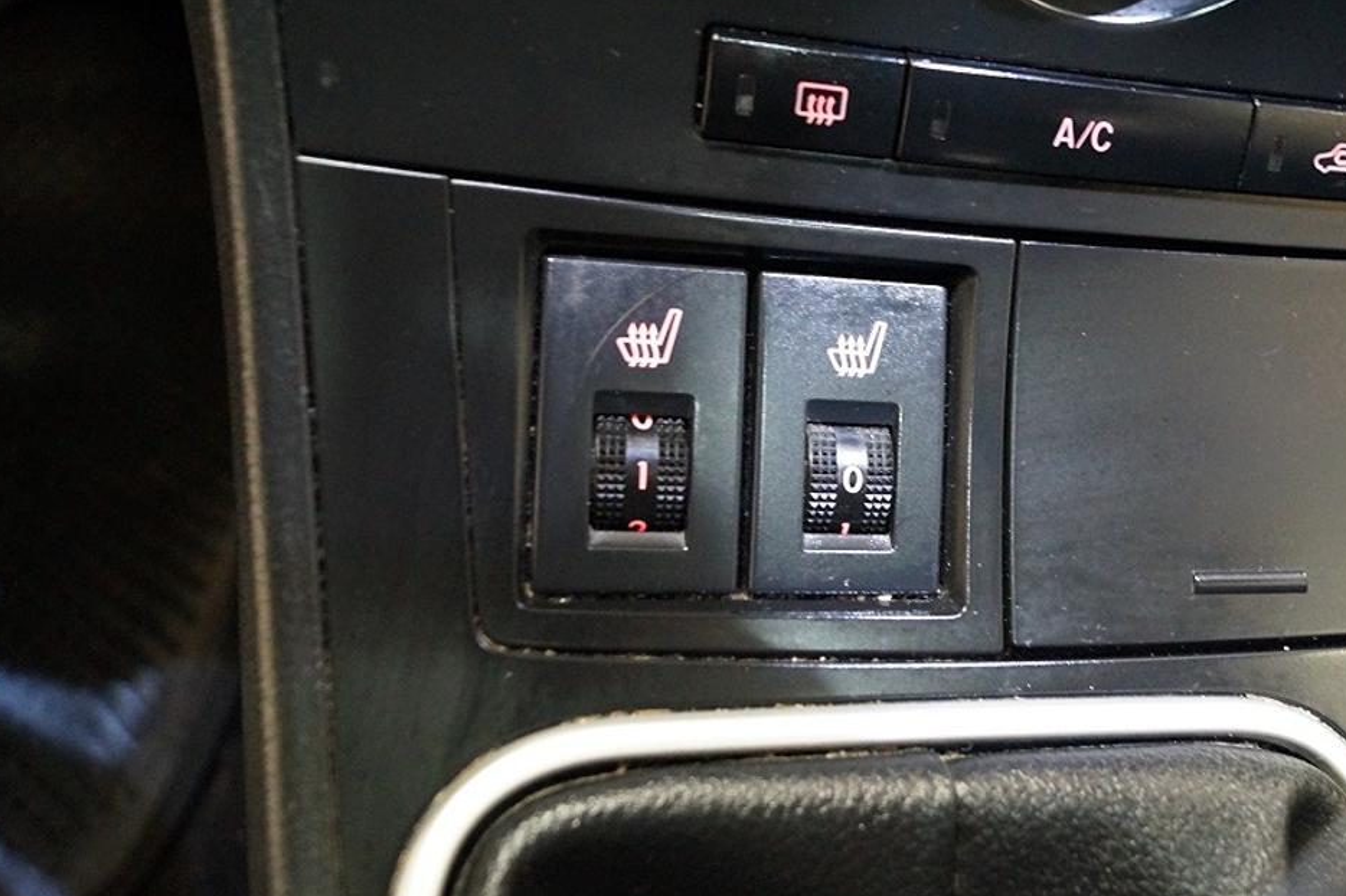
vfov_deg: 35.9
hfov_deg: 51.4
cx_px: 836
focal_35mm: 37
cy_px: 393
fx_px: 1383
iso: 3200
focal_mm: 18
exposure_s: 1/15
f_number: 3.5
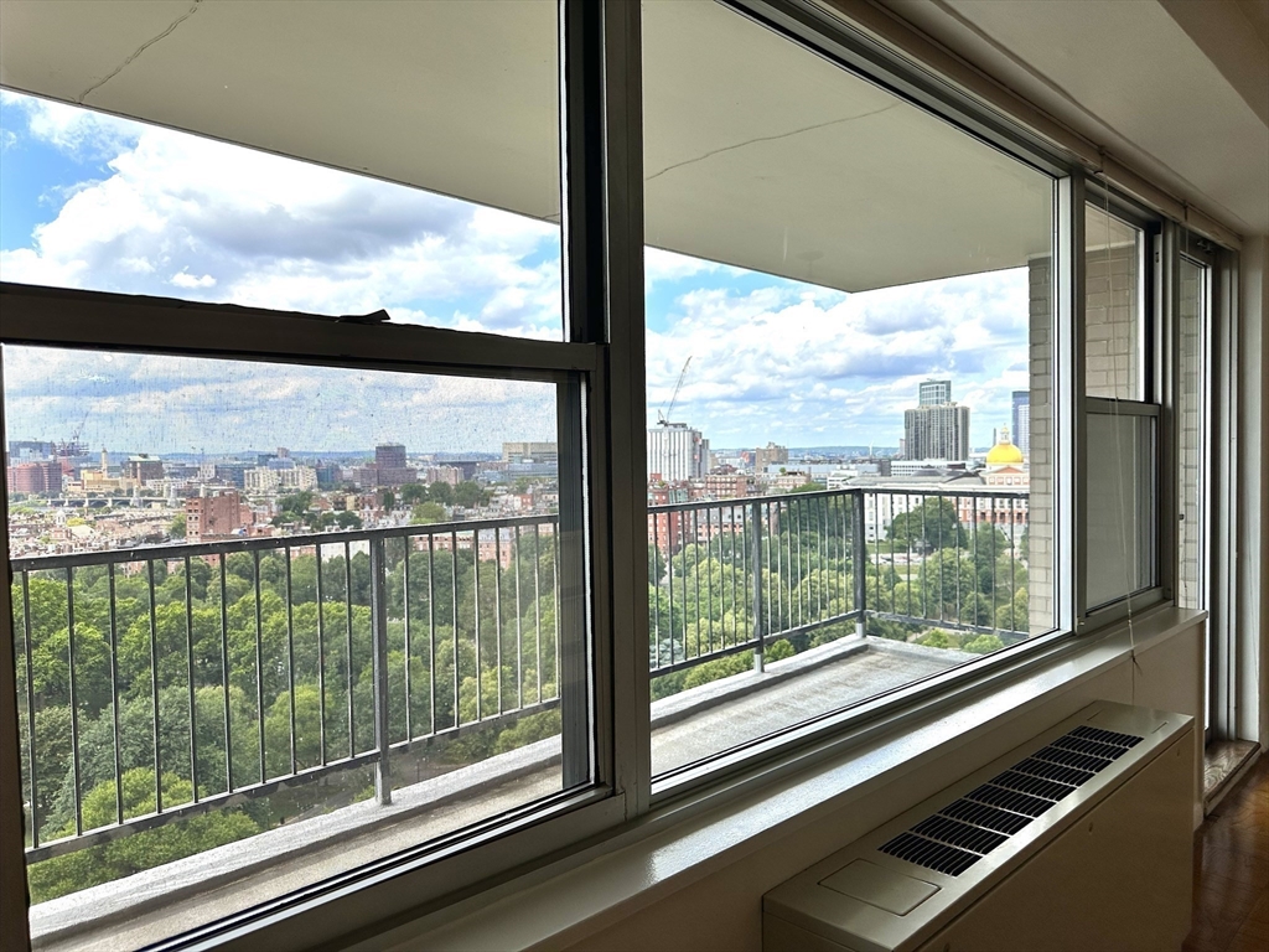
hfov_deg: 71.6
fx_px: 880
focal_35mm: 24
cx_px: 634
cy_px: 476
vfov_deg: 56.8
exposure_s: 1/2028
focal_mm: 6.86
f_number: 1.78
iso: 80
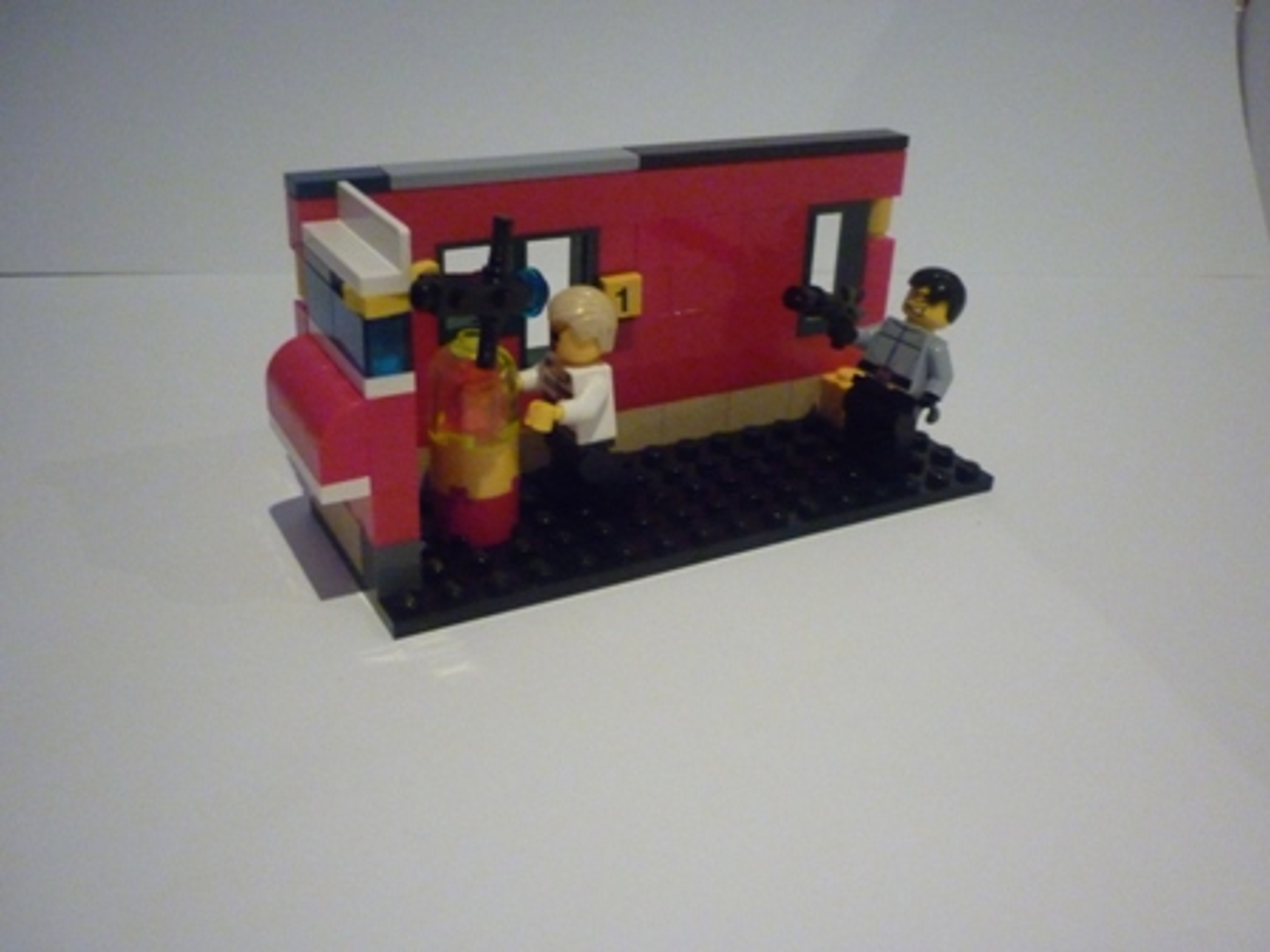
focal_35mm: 33
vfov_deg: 42.9
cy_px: 476
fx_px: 1211
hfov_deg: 55.4
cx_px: 635
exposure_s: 1/40
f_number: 2.8
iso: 800
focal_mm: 5.5
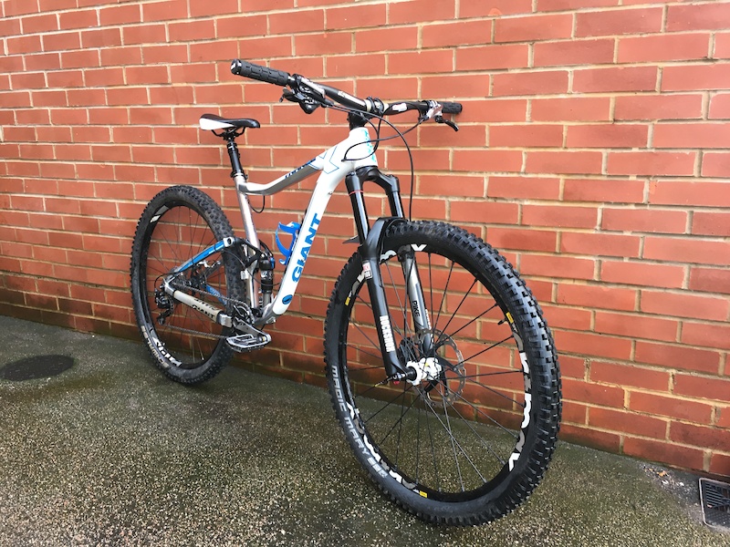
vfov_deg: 48.2
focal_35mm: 29
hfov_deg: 61.7
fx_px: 612
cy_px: 274
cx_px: 365
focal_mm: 4.15
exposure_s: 1/33
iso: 32
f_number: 2.2
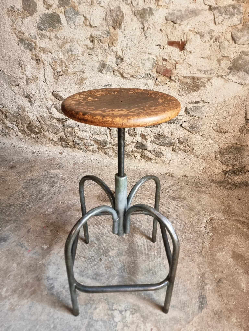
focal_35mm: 24
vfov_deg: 71.6
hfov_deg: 56.8
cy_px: 166
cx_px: 124
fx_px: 230
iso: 320
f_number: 1.8
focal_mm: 6.7
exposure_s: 1/50
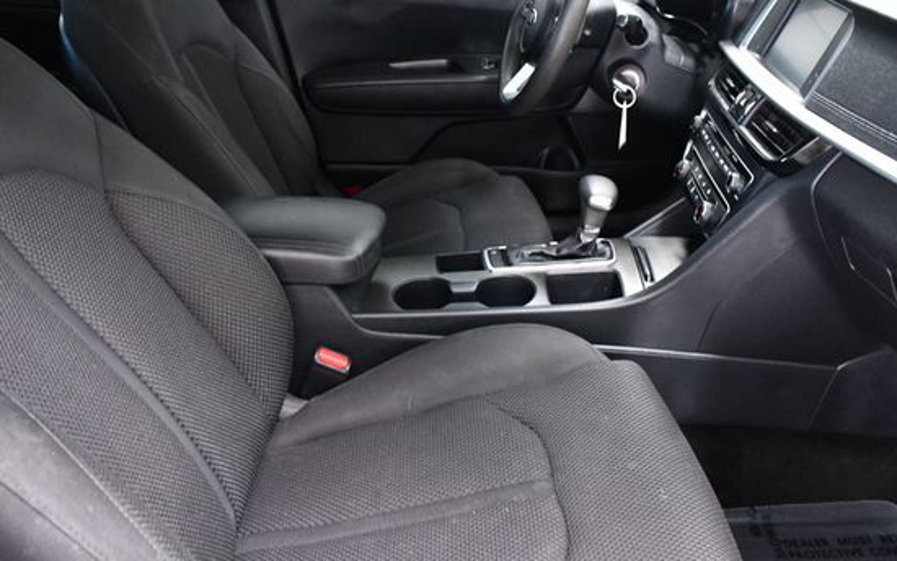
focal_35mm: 32
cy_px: 230
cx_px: 418
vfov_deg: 39.3
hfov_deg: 59.6
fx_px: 782
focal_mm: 18
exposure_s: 1/50
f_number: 5.6
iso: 2500
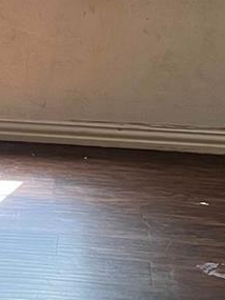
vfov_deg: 14.0
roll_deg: -0.8
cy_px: 62
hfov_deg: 10.4
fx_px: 1212
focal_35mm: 140
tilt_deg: -12.2
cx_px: -54
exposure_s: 1/83
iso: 125
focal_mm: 5.7
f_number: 1.5
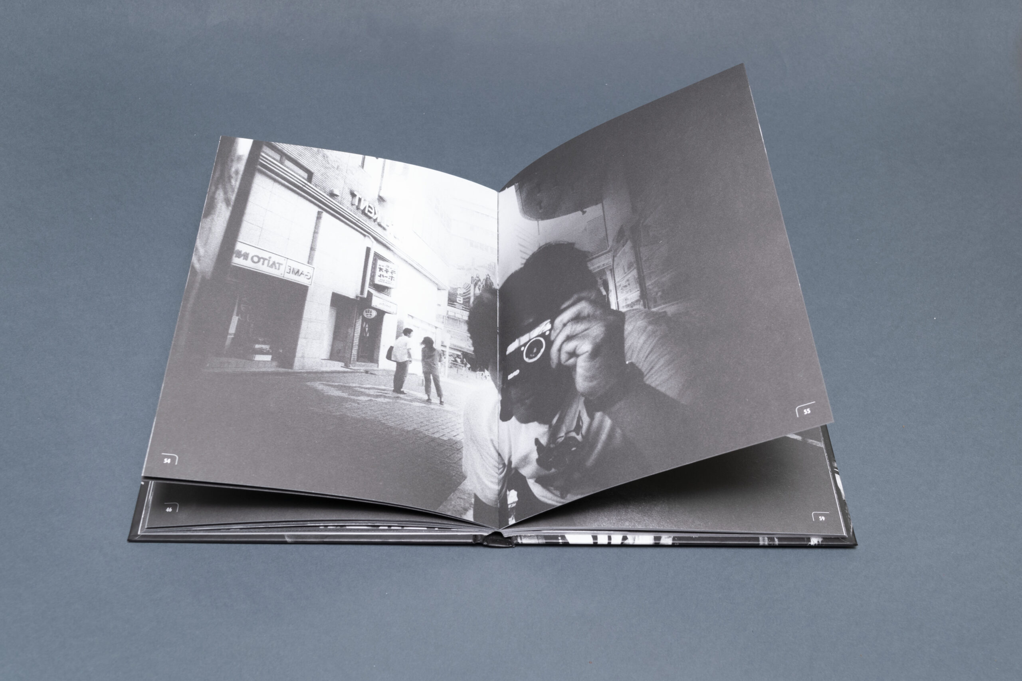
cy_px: 340
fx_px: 1150
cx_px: 511
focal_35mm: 40
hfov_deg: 47.9
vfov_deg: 33.0
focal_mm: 27
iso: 200
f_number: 8
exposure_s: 1/125
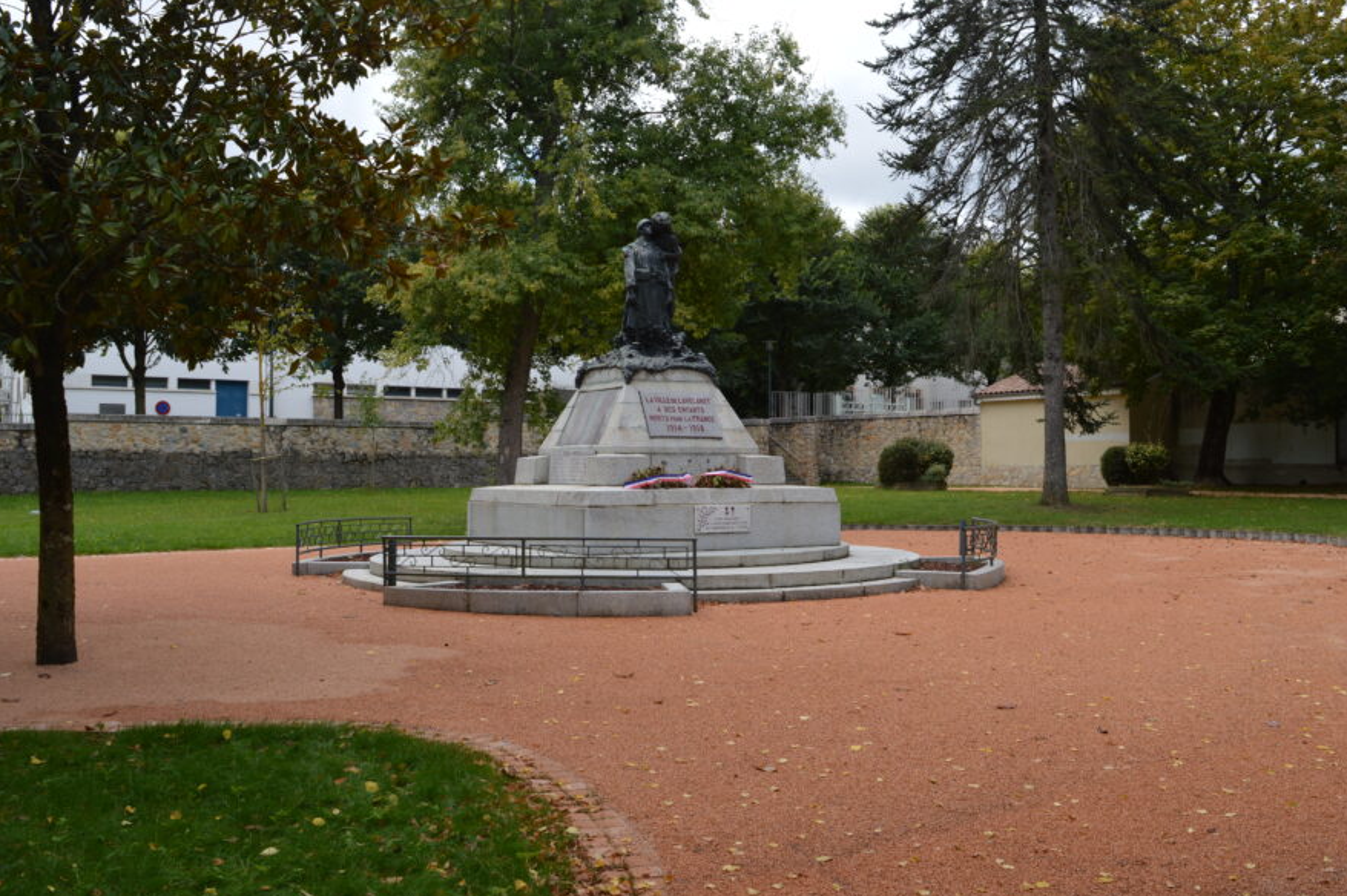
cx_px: 686
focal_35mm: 35
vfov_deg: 37.8
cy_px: 446
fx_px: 1309
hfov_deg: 54.5
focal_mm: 20
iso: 100
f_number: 7.1
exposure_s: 1/200
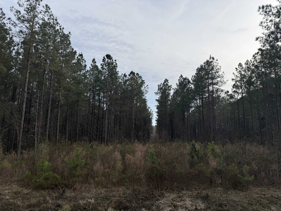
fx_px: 195
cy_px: 106
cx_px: 140
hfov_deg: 71.6
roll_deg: -0.1
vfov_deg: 56.8
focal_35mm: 24
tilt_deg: +7.8
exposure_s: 1/2801
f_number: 1.78
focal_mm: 6.76
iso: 80
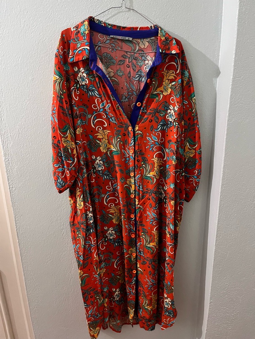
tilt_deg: -17.4
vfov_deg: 67.3
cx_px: 128
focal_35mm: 26
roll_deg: +0.8
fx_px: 255
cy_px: 170
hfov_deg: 53.1
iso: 800
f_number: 1.6
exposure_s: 1/30
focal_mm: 5.1
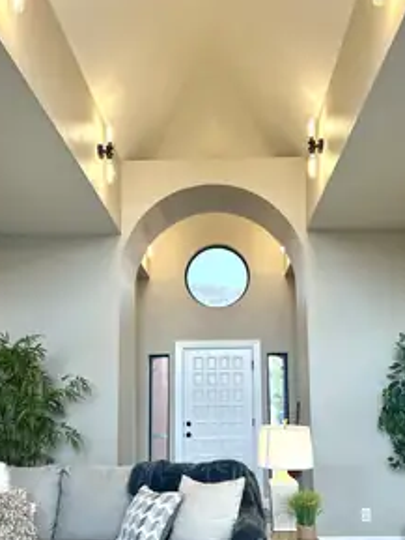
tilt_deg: +6.6
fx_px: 561
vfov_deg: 50.8
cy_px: 336
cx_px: 224
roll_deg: +0.3
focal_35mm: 36
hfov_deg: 39.6
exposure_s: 1/120
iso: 80
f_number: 1.5
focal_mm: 5.7
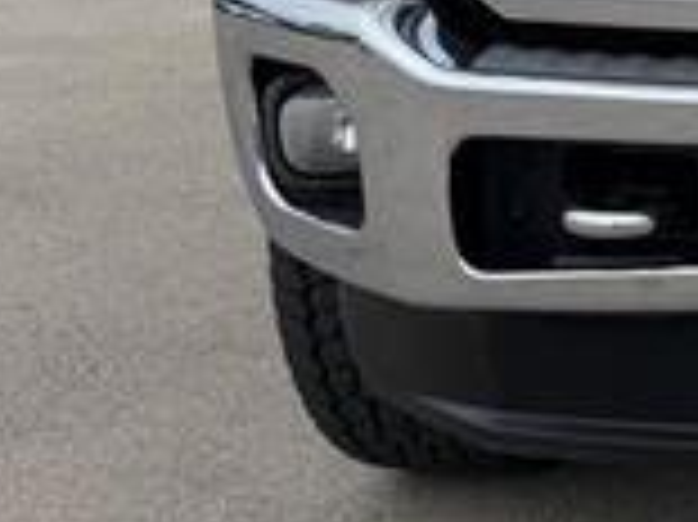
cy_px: 18
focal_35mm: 78
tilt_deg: -6.2
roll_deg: -1.5
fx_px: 1572
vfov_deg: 18.4
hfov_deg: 21.0
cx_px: 1063
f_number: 1.78
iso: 80
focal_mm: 6.76
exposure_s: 1/3953
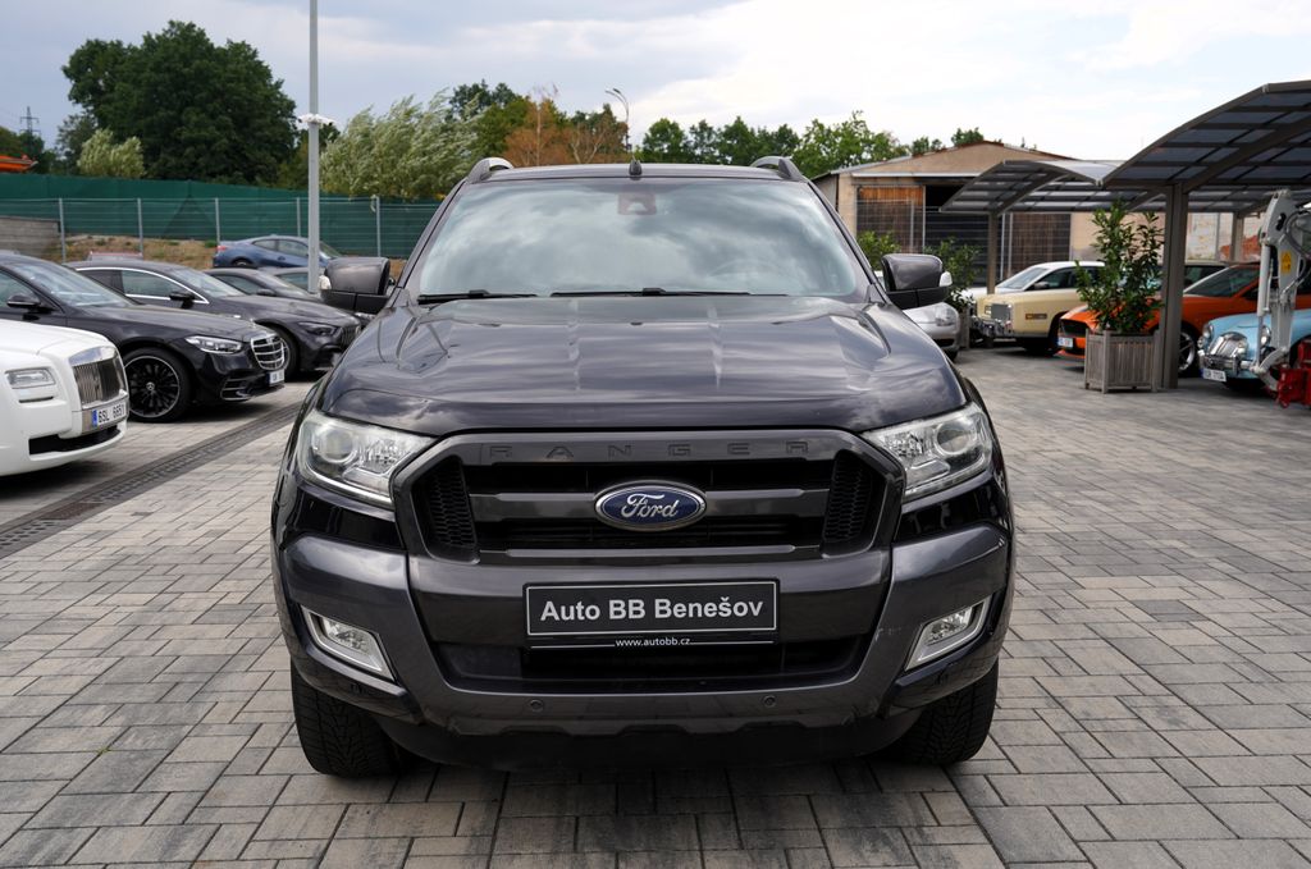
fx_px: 1200
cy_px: 434
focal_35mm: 33
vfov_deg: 39.8
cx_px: 656
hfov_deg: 57.3
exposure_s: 1/125
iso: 100
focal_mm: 33
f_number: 5
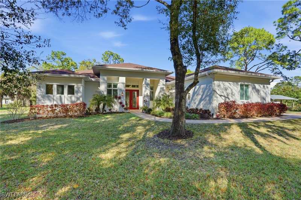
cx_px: 150
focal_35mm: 16
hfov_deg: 96.8
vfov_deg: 73.6
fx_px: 134
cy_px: 100
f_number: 9
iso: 400
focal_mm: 16
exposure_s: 1/5000
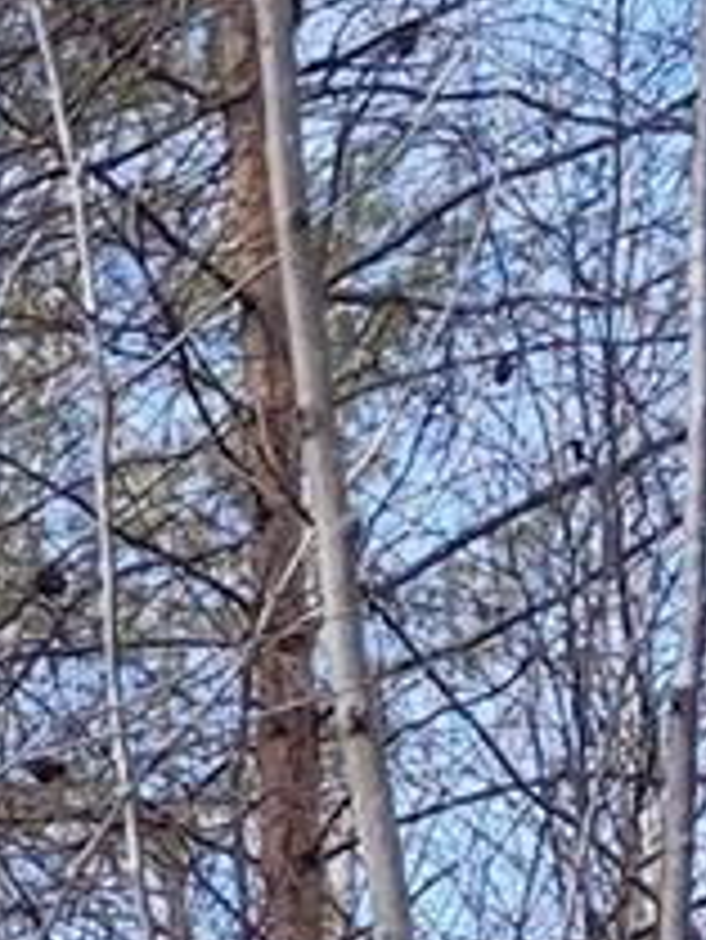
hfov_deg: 6.6
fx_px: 5379
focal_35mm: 198
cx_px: -1610
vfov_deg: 9.2
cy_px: 2078
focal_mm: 4.75
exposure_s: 1/1387
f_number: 1.7
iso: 100
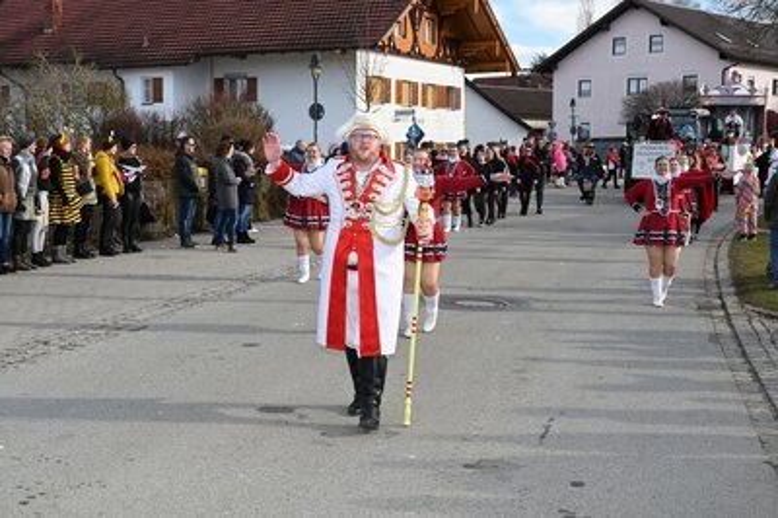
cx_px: 389
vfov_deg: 26.9
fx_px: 1080
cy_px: 259
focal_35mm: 50
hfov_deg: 39.6
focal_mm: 50
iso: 1000
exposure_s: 1/200
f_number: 22
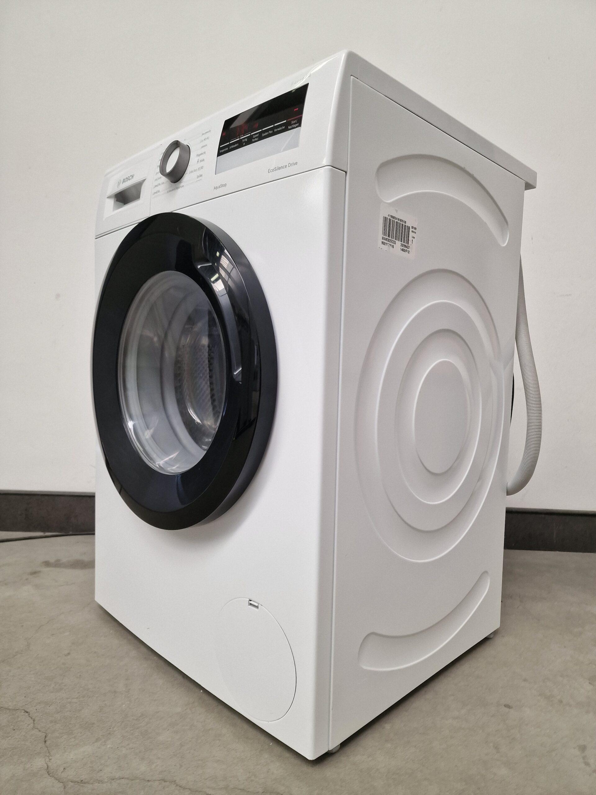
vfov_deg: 73.9
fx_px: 528
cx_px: 298
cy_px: 398
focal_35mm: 23
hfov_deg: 58.9
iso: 125
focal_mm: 6.4
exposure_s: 1/100
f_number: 1.8
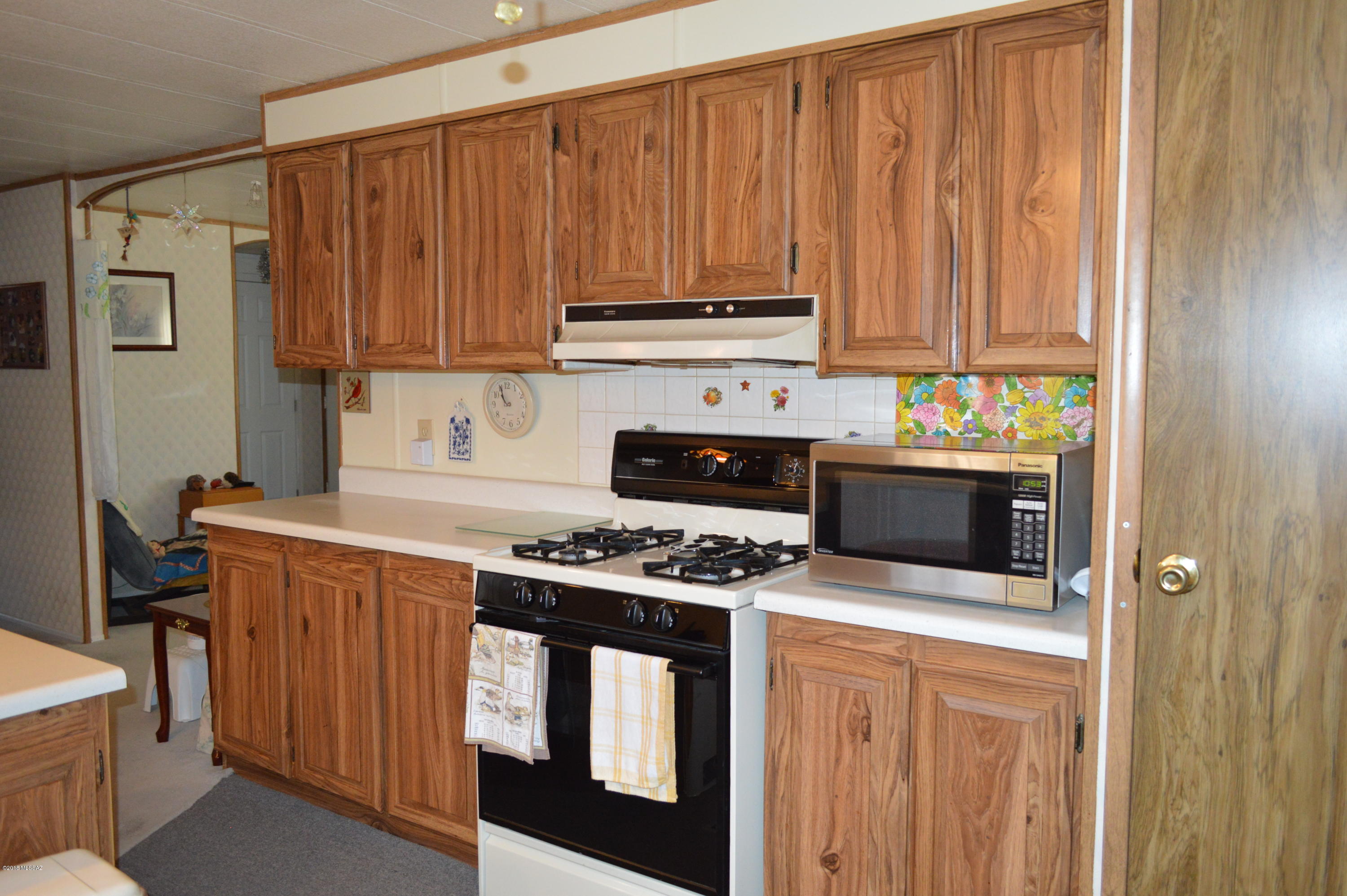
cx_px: 674
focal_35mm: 27
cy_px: 448
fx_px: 1009
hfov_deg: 67.4
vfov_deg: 47.8
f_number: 3.5
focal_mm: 18
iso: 1250
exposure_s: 1/60
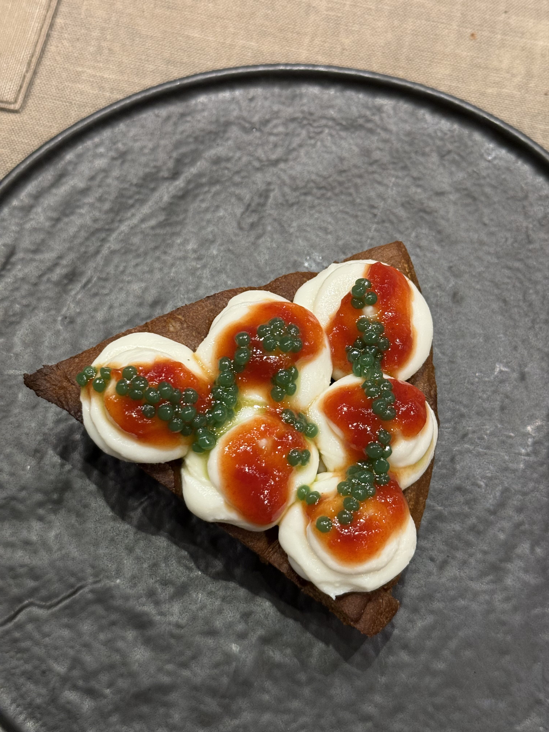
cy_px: 366
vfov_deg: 39.7
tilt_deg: -72.0
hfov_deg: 30.3
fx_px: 1015
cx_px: 274
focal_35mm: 48
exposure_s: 1/50
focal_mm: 6.76
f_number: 1.78
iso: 125
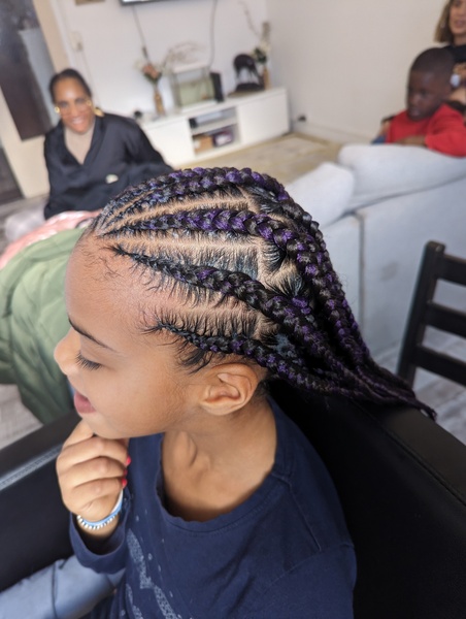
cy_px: 310
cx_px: 233
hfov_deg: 57.0
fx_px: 430
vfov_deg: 71.5
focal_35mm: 24
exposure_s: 1/37.4
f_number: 1.85
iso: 242
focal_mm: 6.81
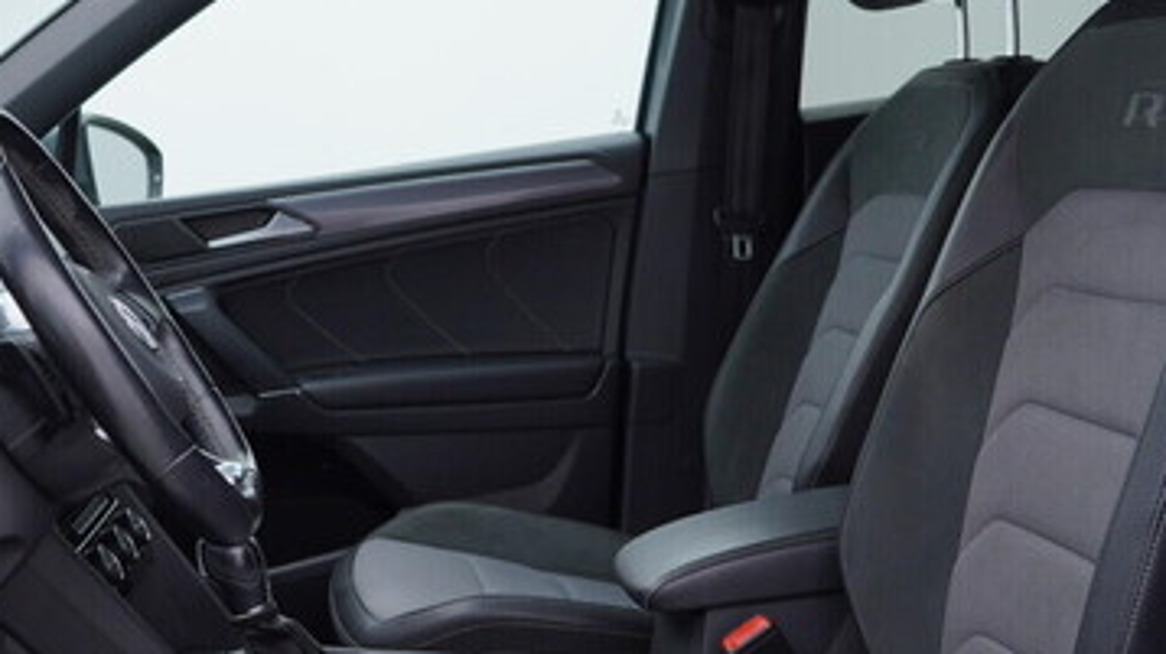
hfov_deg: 35.8
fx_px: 1792
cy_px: 194
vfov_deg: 20.6
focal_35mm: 58
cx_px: 410
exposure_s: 1/60
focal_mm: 24
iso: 125
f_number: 3.5
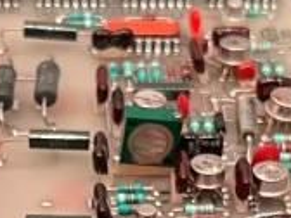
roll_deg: -3.0
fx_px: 1253
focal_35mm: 149
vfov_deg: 9.8
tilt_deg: -41.3
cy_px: 249
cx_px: 83
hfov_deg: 13.2
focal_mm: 5.1
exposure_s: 1/59
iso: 250
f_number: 1.6
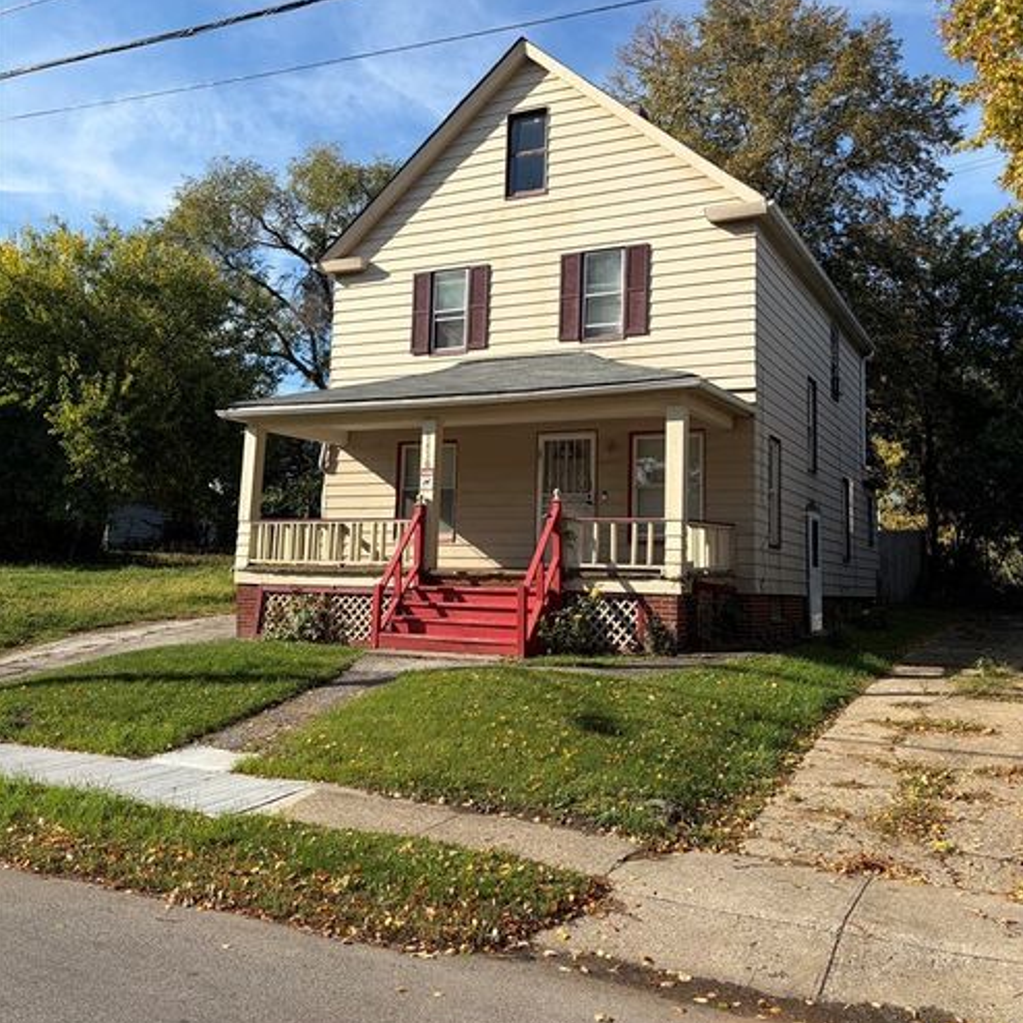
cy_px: 450
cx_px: 516
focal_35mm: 31
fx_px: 1036
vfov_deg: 52.4
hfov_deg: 52.5
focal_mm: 5.96
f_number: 1.6
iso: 50
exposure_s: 1/3125
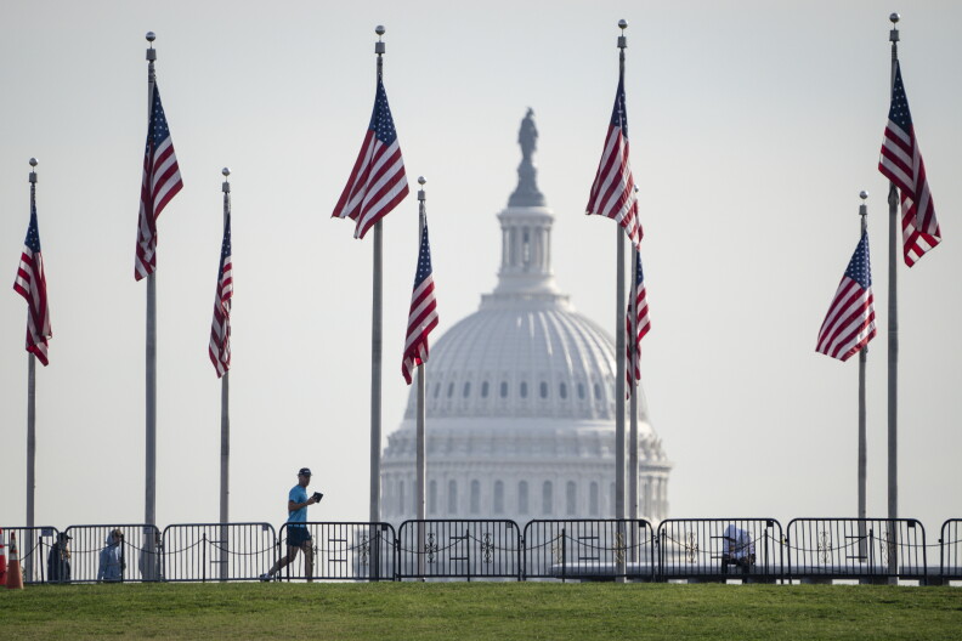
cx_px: 481
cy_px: 320
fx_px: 24048
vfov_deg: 1.5
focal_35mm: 900
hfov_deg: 2.3
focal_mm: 600
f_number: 6.3
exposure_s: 1/640
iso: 200
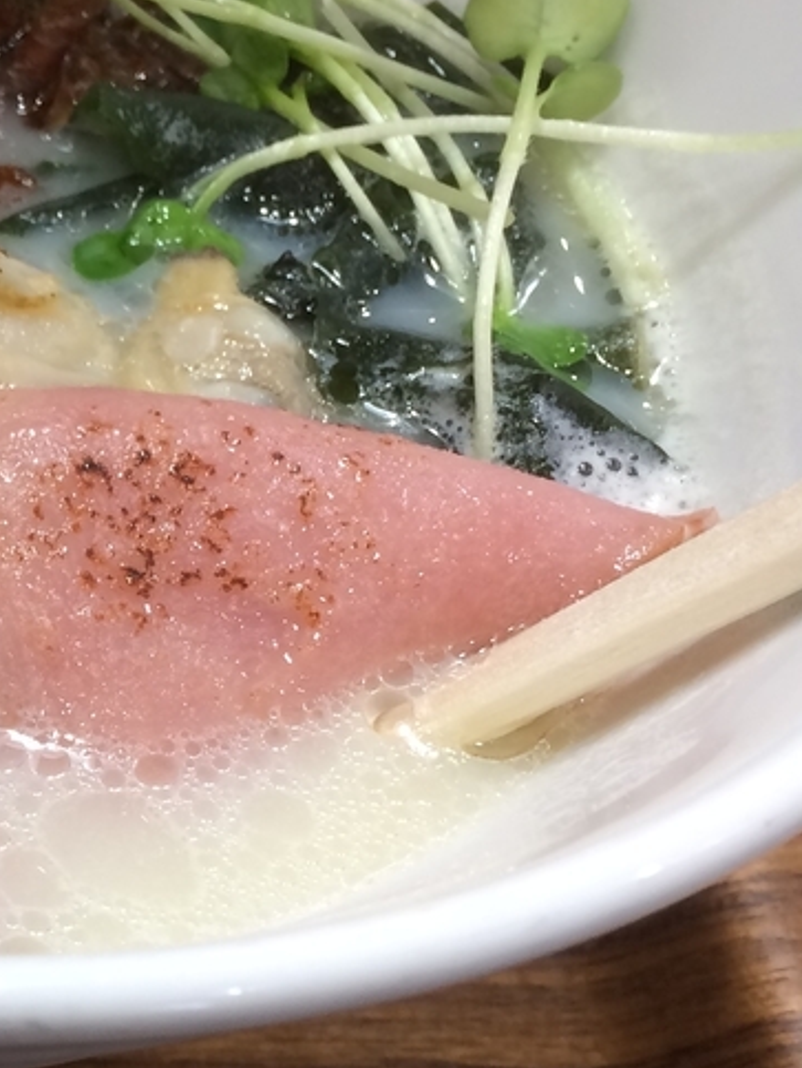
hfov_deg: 19.2
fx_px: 2221
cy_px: 681
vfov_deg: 26.9
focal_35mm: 72
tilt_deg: -50.9
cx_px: -188
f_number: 2.2
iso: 64
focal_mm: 4.15
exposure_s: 1/30
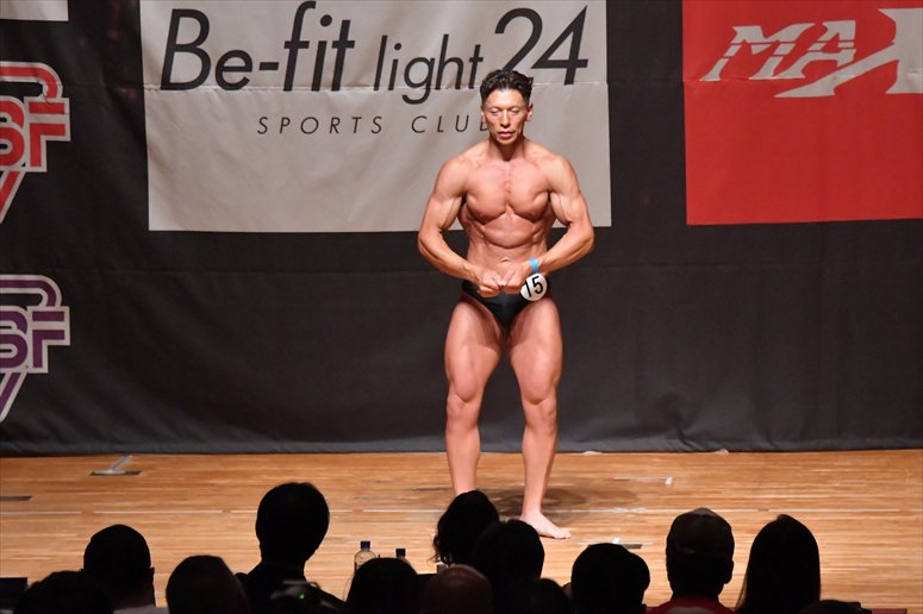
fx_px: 6150
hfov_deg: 8.6
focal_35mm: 240
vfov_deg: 5.7
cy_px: 307
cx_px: 462
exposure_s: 1/400
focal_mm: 160
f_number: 5.6
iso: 12800
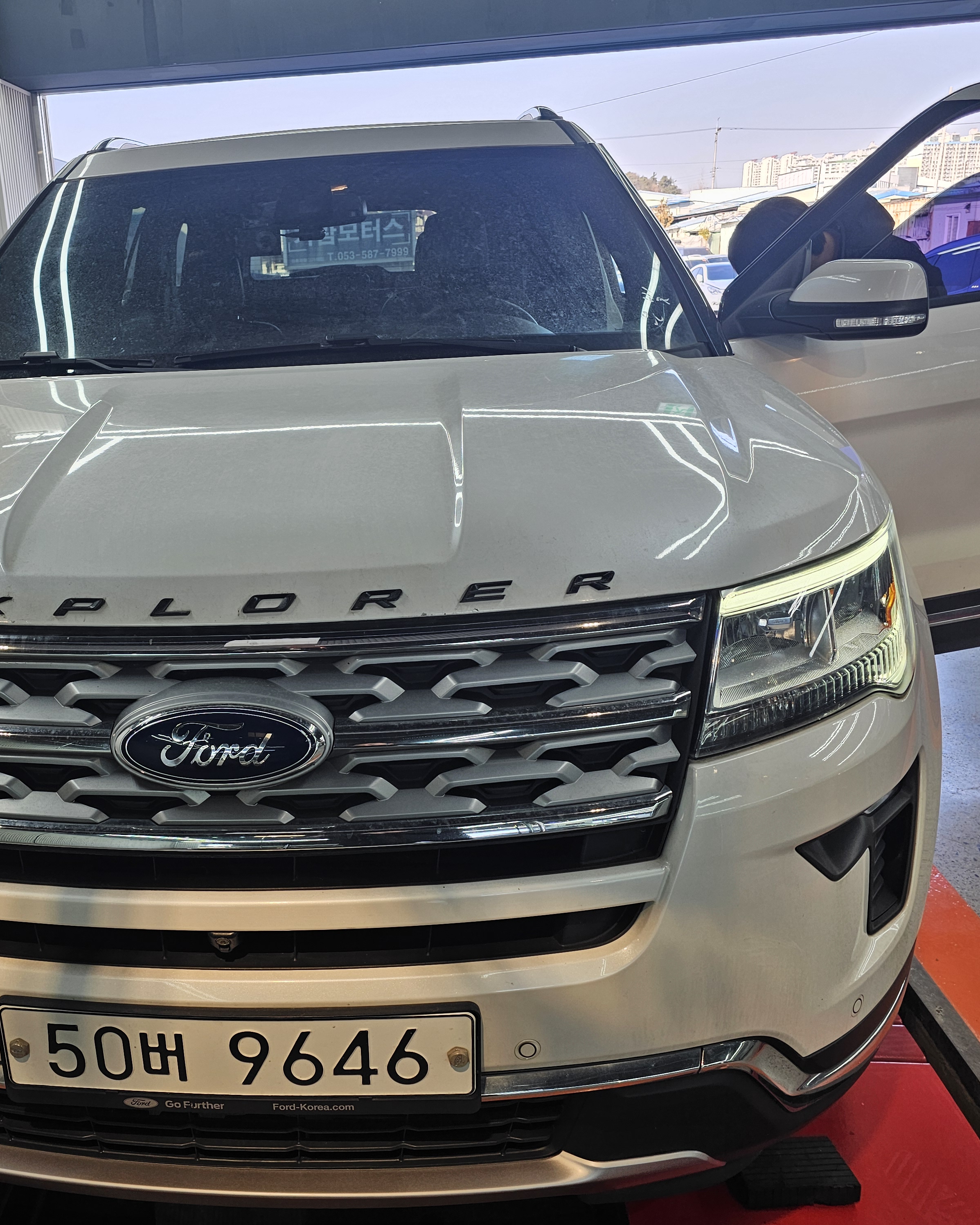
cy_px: 613
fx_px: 1087
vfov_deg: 58.8
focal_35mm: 30
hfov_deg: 47.0
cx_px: 261
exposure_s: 1/120
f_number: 1.7
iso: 32
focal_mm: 6.3
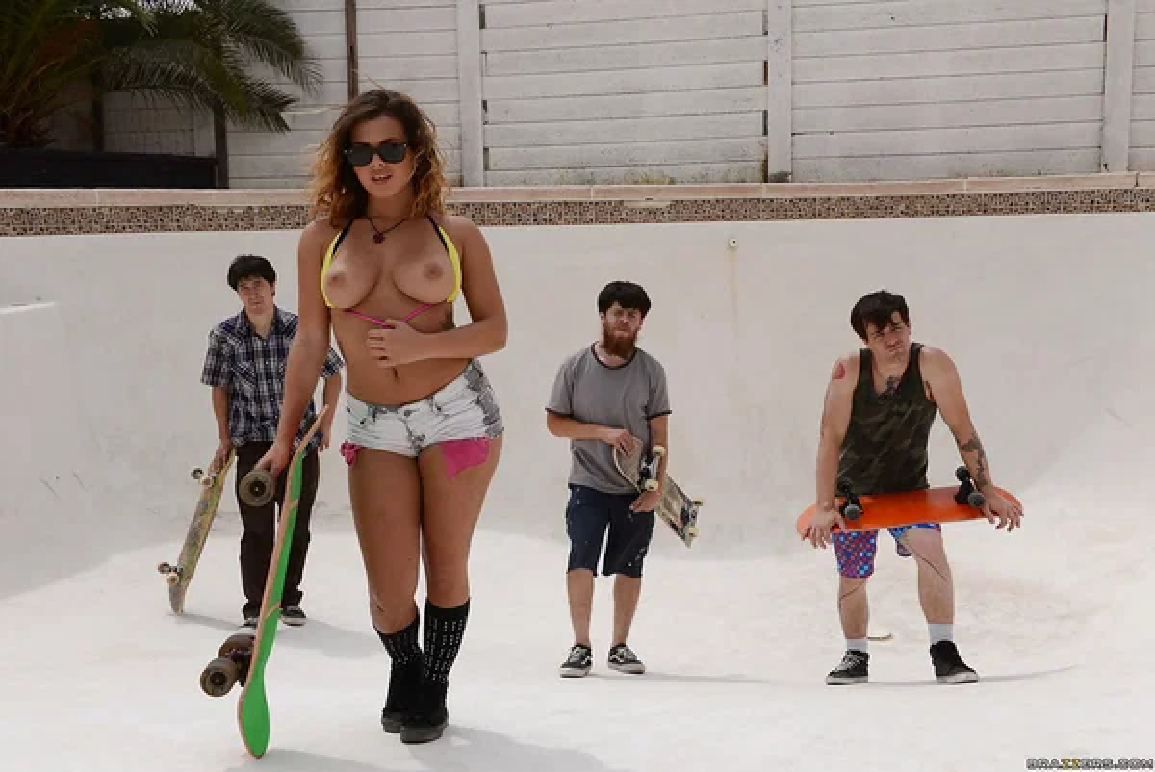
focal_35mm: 38
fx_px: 1220
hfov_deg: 50.7
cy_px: 386
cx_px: 578
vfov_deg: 35.1
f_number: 10
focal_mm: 38
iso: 100
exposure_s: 1/250
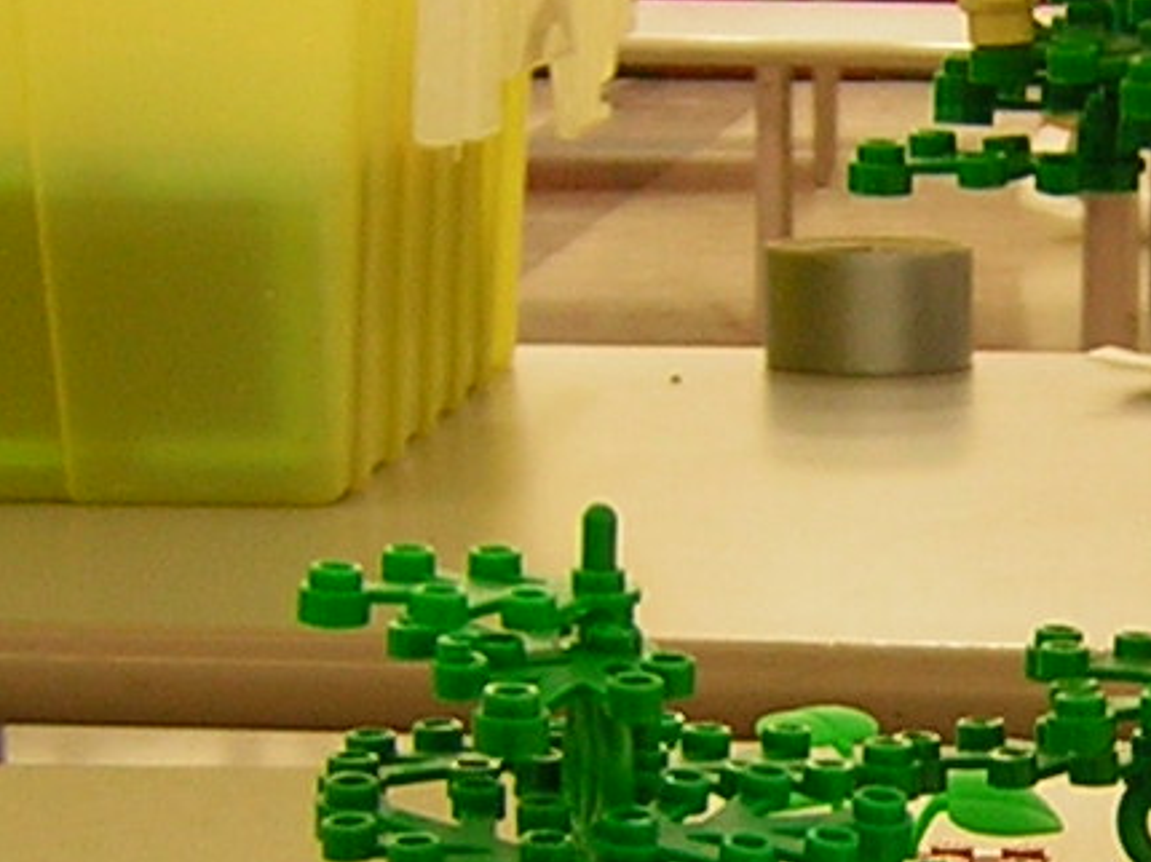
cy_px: 715
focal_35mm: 134
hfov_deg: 14.4
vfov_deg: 11.0
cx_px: 1282
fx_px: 4453
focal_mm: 4.7
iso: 50
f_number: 2.6
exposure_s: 1/6.5
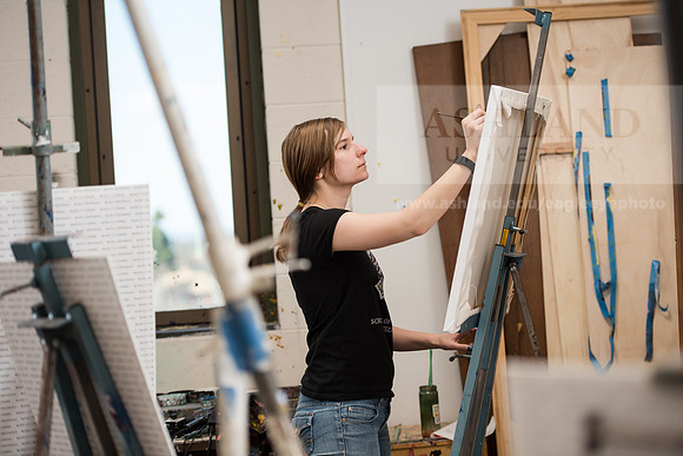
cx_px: 342
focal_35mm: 85
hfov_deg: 23.9
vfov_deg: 16.1
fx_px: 1613
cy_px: 228
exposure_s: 1/200
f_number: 3.2
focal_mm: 85
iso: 400
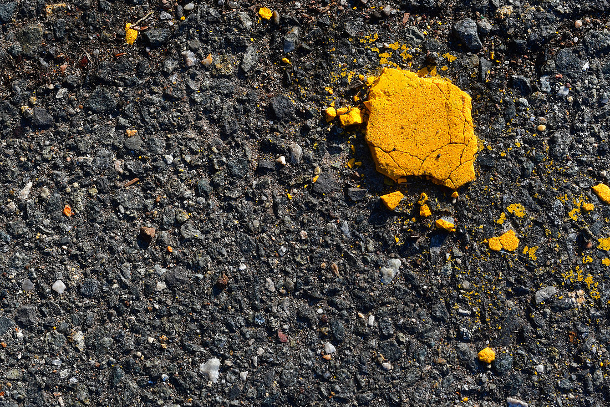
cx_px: 305
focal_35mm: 82
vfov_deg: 16.7
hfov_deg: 24.8
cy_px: 204
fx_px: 1390
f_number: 11
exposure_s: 1/125
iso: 200
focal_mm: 55
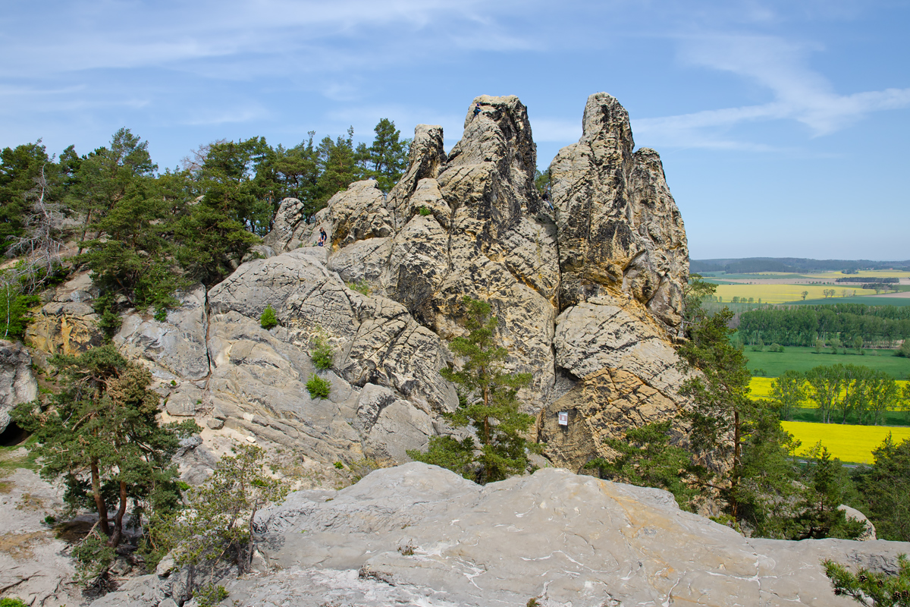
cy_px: 304
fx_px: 645
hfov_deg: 70.4
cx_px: 455
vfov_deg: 50.4
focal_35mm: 26
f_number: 8
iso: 200
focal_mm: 17
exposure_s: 1/500
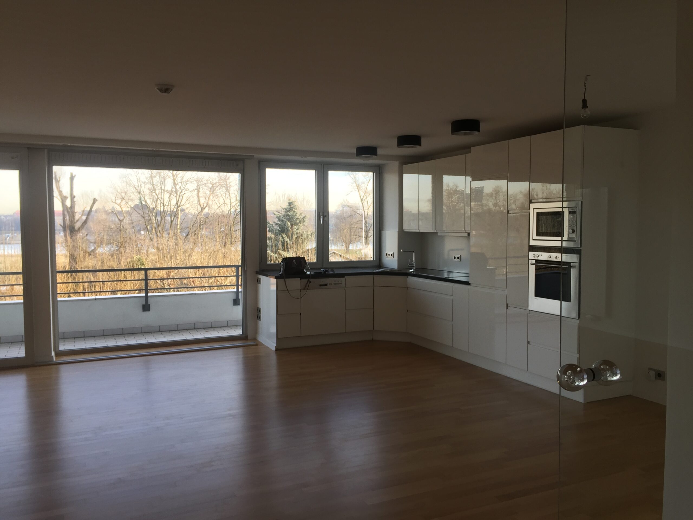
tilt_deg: -4.0
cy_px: 260
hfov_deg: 61.7
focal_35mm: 29
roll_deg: -0.2
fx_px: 581
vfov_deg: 48.2
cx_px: 346
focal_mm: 4.15
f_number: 2.2
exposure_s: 1/107
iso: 32
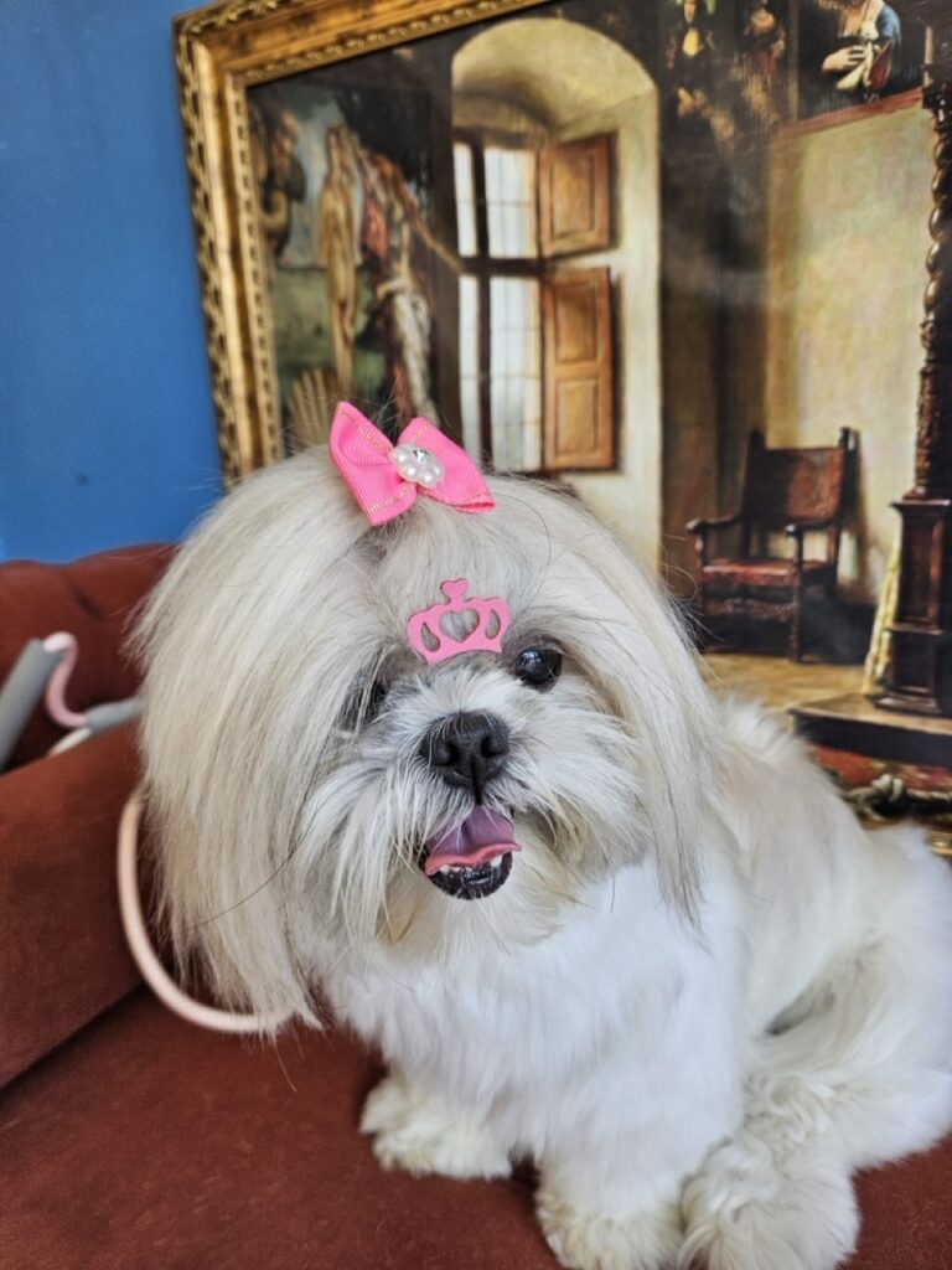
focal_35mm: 23
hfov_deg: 58.9
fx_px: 843
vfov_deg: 73.9
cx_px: 476
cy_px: 635
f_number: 1.8
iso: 80
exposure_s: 1/180
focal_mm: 5.4
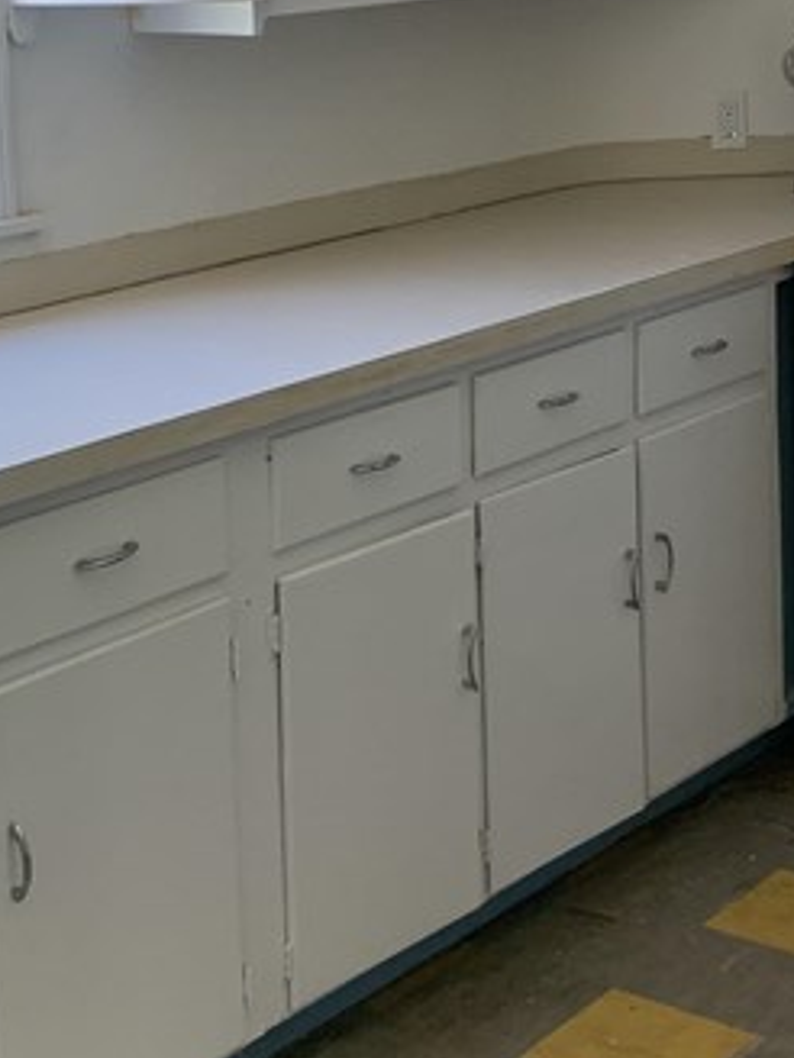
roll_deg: +0.6
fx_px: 2324
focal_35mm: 76
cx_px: 526
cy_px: 155
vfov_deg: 25.1
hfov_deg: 19.3
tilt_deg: -8.0
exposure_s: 1/94
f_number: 1.8
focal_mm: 4.25
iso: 100
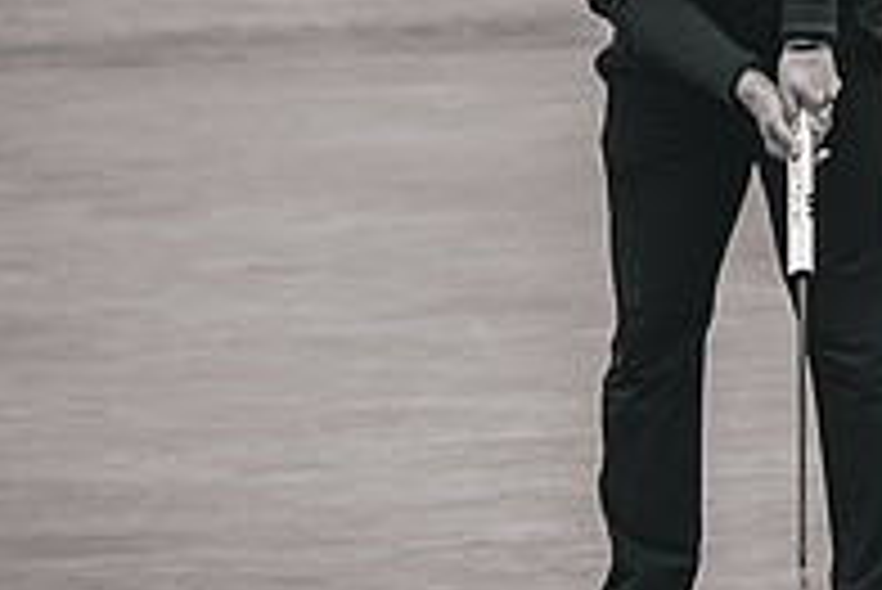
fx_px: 21918
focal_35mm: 894
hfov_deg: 2.3
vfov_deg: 1.5
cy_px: 117
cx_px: 875
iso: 640
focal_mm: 150
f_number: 2.8
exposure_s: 1/3200
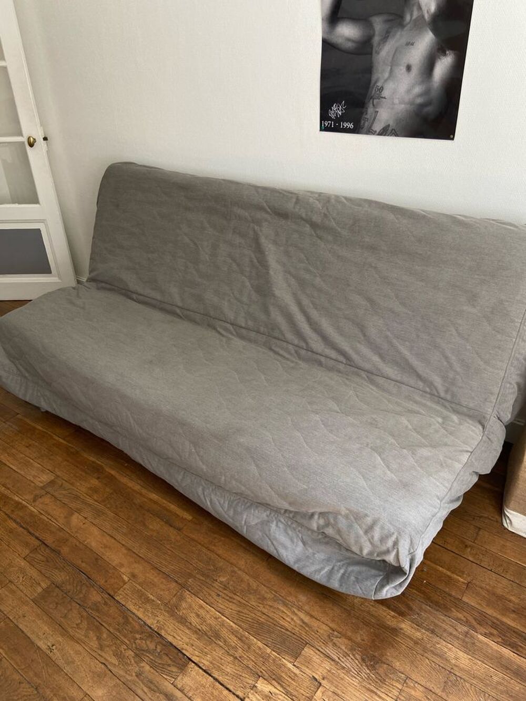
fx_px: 527
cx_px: 263
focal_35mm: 26
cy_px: 350
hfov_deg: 53.1
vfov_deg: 67.3
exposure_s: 1/121
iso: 100
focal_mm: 4.25
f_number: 1.8
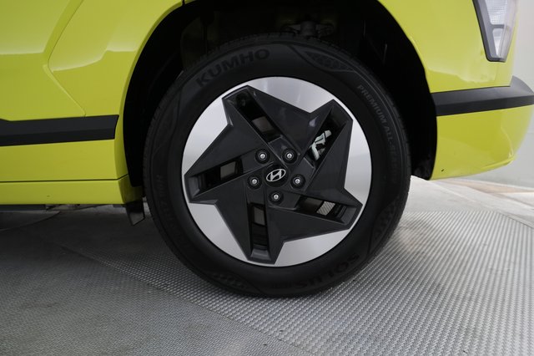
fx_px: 356
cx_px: 267
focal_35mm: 24
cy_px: 178
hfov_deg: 73.8
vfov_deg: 53.1
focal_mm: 24
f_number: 4.5
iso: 1250
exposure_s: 1/60
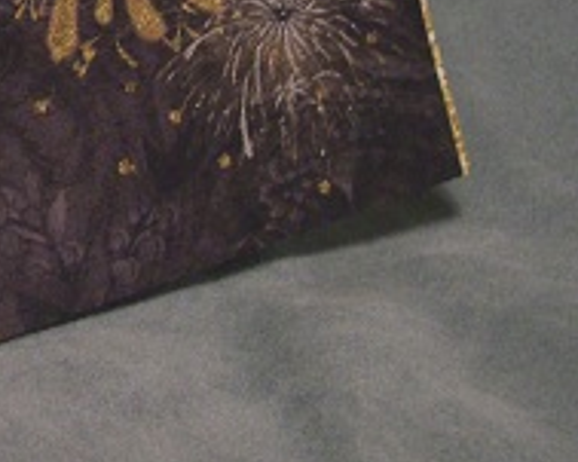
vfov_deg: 16.3
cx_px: -122
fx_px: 1590
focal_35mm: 93
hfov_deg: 19.4
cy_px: 21
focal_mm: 6
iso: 200
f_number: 2.7
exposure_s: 1/8
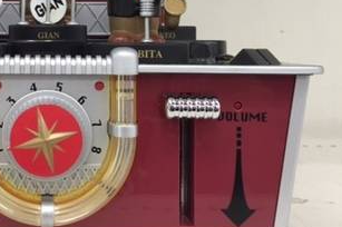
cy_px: 40
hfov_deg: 32.6
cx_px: 49
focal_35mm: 59
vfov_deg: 22.6
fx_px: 560
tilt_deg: -0.9
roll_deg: -1.7
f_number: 2.2
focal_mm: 4.15
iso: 40
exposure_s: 1/30
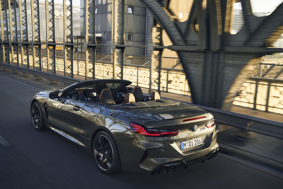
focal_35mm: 36
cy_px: 94
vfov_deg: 36.9
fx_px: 283
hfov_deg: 53.1
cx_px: 142
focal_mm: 36
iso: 400
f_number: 9
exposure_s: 1/40
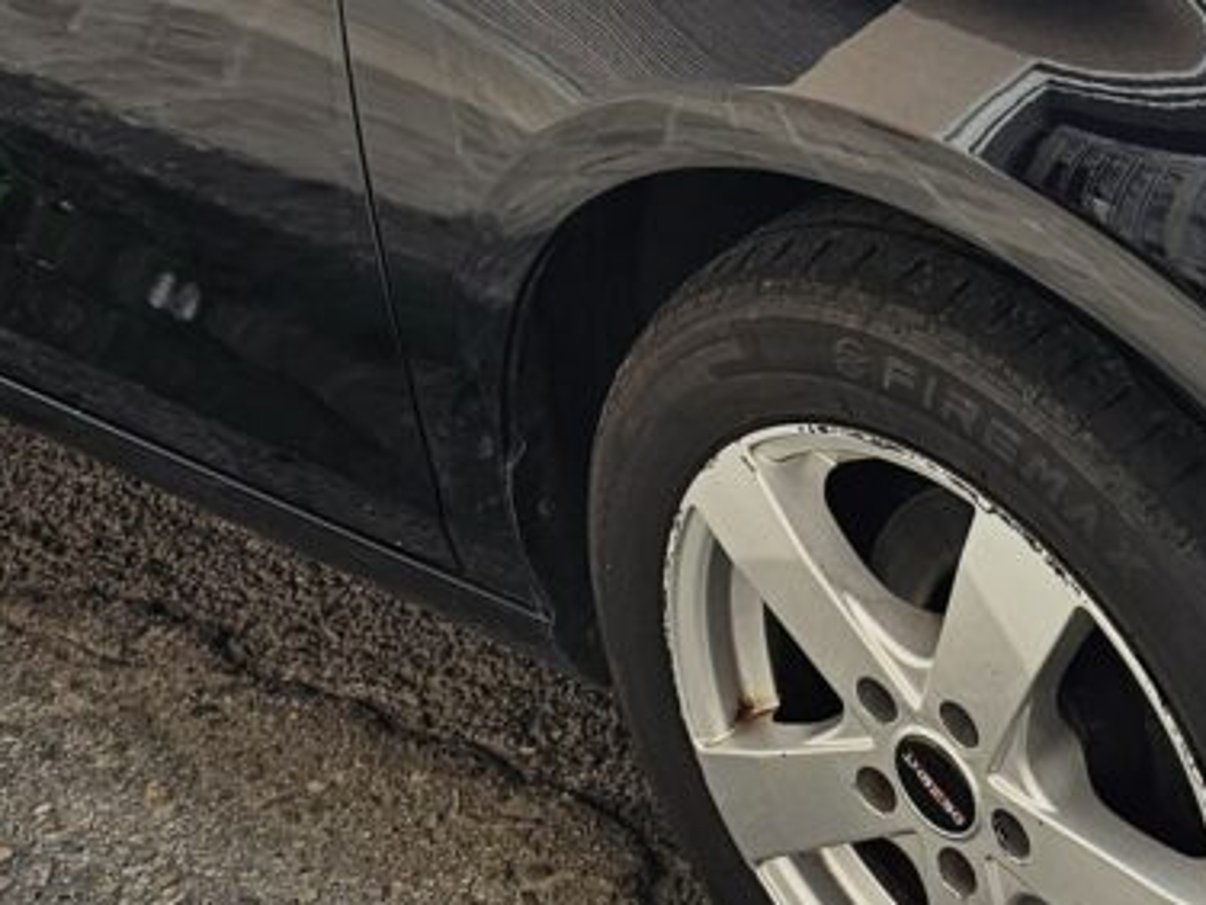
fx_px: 3414
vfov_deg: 14.8
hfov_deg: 19.8
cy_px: -26
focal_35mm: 98
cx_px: 965
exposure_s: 1/210
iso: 20
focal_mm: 6.3
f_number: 1.7
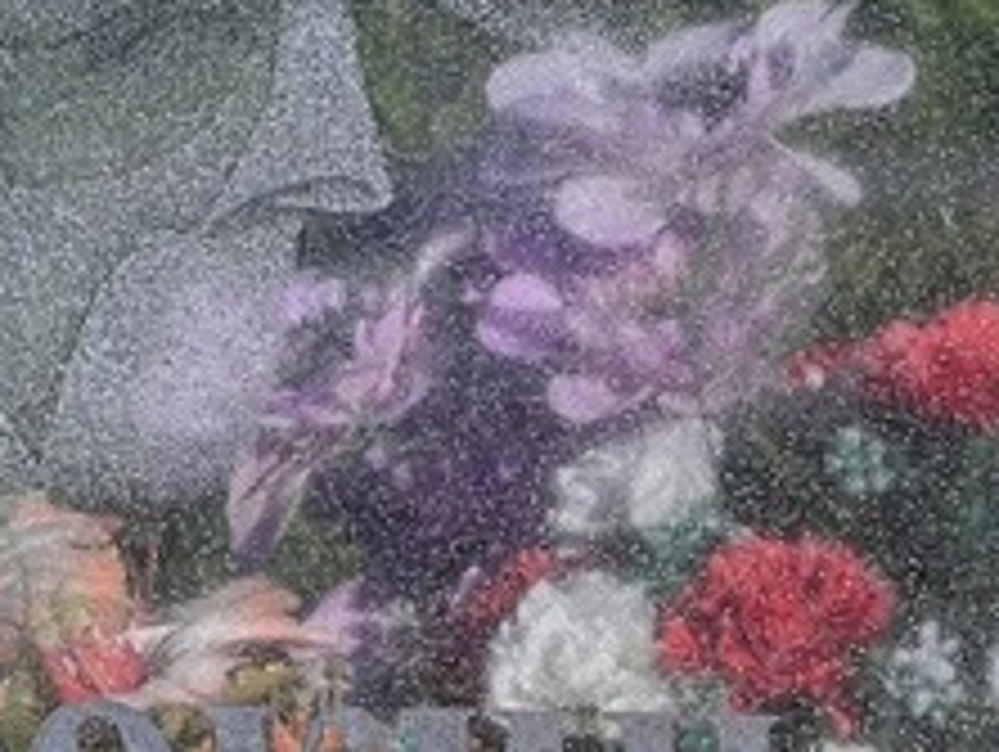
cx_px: 374
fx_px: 8003
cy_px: 1342
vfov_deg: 5.3
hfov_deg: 7.1
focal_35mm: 277
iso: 32
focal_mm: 9
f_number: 2.8
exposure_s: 1/101
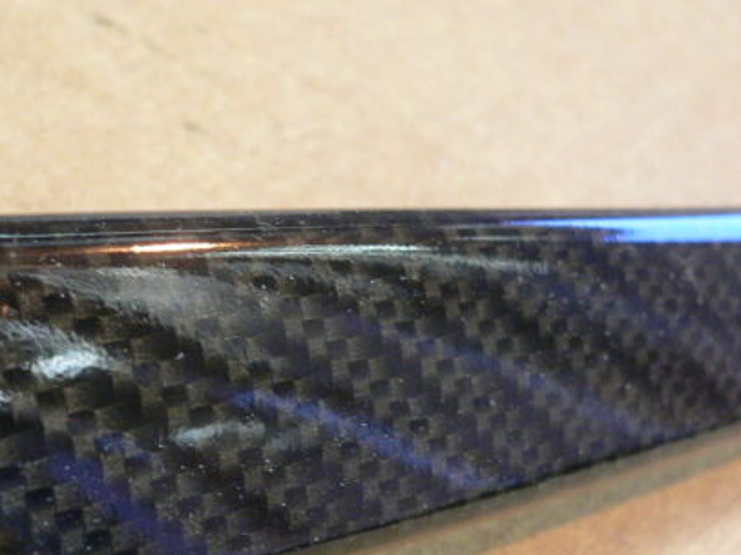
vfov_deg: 21.2
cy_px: 382
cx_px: 312
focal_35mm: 69
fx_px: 1476
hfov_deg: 28.1
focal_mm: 5.8
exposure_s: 1/15
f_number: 2.8
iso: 200
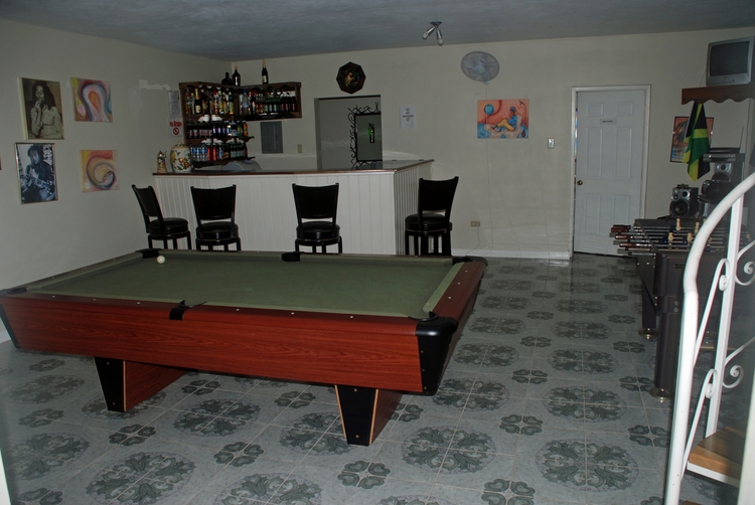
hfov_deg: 67.3
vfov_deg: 48.0
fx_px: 567
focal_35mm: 27
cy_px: 252
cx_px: 378
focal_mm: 18
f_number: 3.5
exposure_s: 1/60
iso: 100
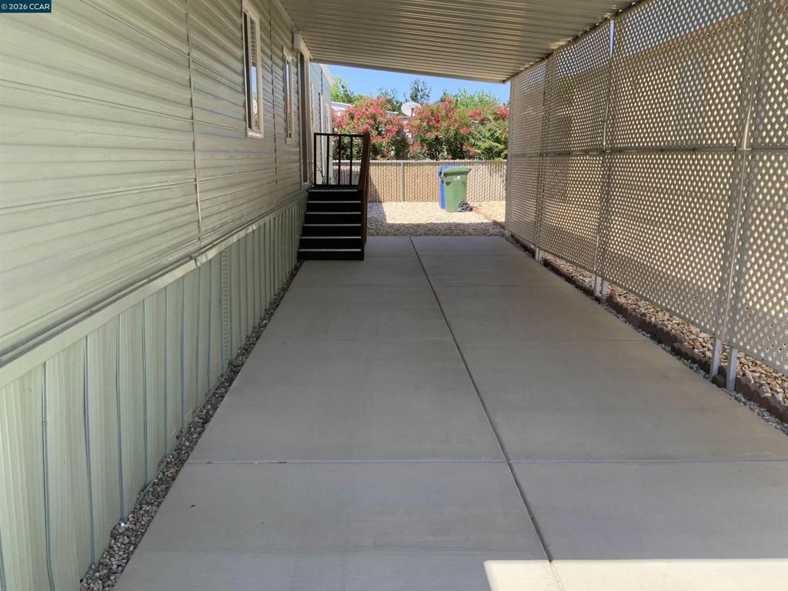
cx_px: 394
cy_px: 296
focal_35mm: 29
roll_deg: +0.5
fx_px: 660
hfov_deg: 61.7
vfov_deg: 48.2
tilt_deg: -12.3
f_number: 1.8
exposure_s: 1/529
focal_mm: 3
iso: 16
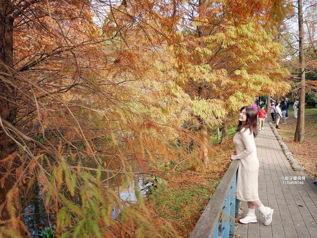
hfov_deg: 63.4
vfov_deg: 49.8
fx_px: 257
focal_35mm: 28
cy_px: 119
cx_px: 158
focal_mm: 14
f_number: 2.5
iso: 200
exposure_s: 1/400
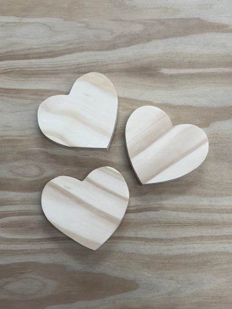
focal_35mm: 48
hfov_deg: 30.3
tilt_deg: -79.4
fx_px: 429
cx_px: 116
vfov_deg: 39.6
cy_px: 154
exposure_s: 1/50
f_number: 1.78
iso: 50
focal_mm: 6.76
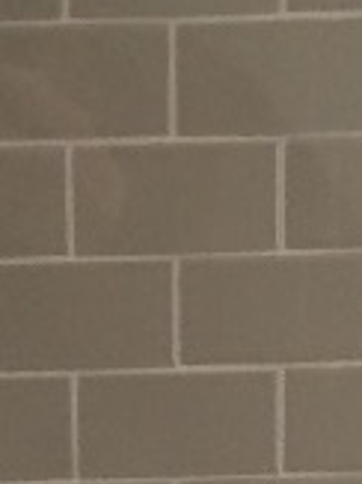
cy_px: 1461
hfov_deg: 6.9
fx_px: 2988
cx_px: 77
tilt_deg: -24.1
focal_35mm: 214
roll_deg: +3.4
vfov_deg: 7.9
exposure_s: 1/33
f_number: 2.2
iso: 100
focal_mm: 4.15
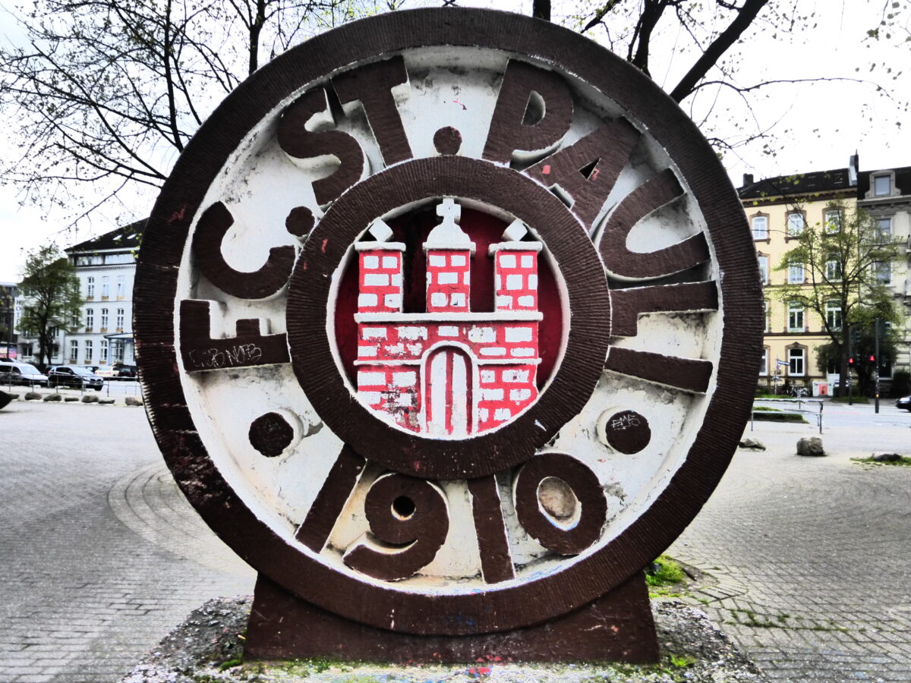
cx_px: 456
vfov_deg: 56.8
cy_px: 342
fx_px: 632
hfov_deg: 71.6
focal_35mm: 24
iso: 160
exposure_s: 1/125
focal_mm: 4.3
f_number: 3.5
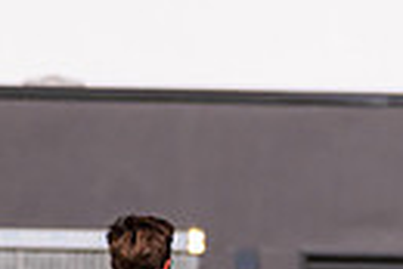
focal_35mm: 1964
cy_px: 491
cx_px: 629
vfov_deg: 0.7
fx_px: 22010
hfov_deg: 1.0
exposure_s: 1/5000
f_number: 6.3
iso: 800
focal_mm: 350
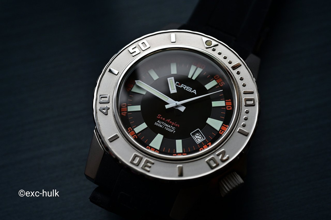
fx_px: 459
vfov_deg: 27.0
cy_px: 110
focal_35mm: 50
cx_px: 166
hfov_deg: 39.6
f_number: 9
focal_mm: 50
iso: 1000
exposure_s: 1/50
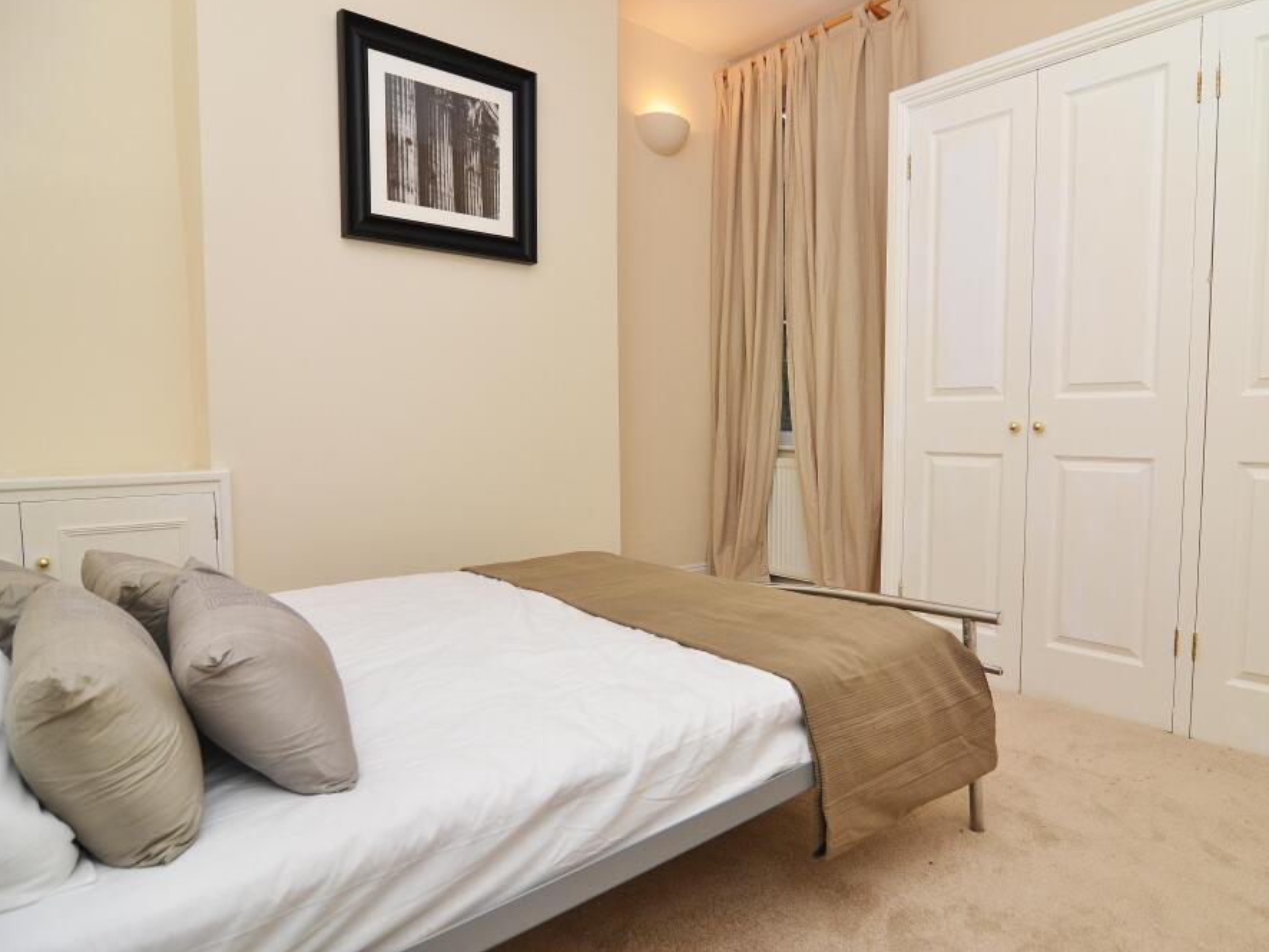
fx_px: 733
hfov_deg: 81.2
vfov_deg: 66.0
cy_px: 480
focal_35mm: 20
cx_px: 726
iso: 400
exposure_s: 1/60
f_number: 5.6
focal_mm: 12
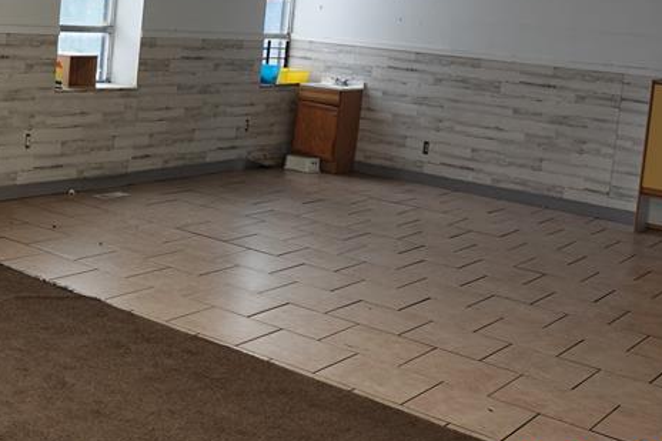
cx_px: 86
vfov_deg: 25.0
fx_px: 974
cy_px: 78
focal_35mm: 53
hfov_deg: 35.6
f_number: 2.4
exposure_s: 1/30
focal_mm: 8.8
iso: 125
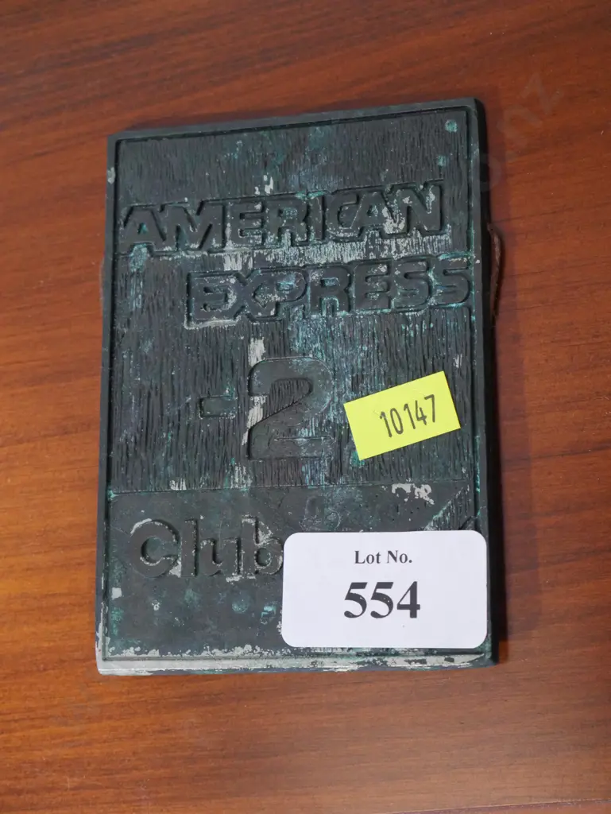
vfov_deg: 29.4
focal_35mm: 66
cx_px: 306
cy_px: 407
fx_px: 1552
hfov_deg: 22.3
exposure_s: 1/80
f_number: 5.4
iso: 2500
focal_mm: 33
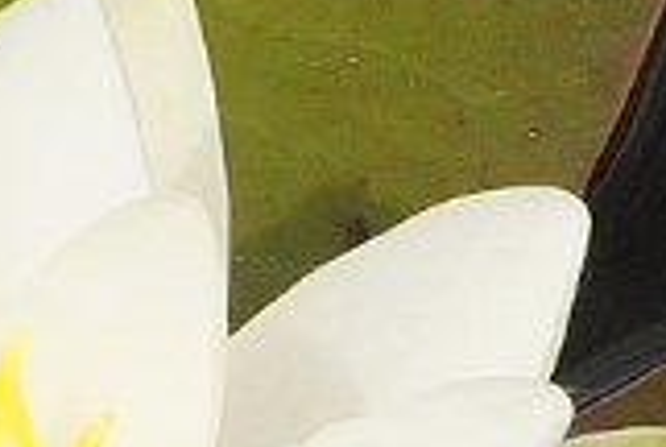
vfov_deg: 1.2
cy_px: 948
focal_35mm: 1115
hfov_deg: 1.8
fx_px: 20665
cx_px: -927
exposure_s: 1/160
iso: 250
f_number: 14
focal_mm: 100
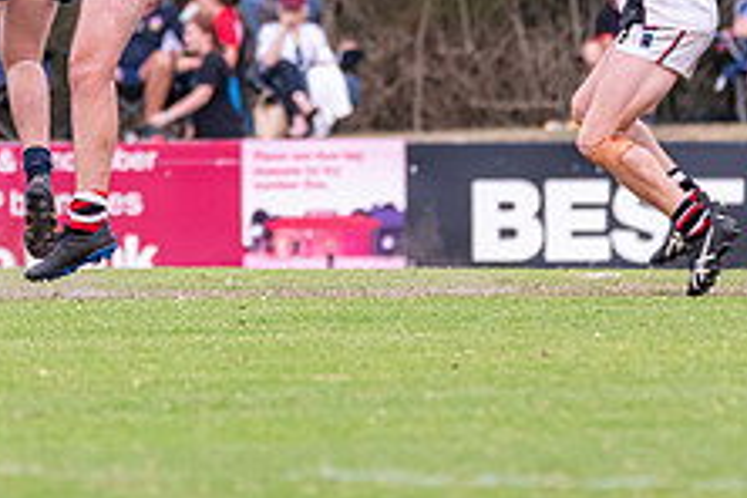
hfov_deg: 1.9
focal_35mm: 1063
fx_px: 22056
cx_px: 251
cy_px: -205
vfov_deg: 1.3
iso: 1250
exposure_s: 1/1250
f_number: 6.3
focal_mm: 350
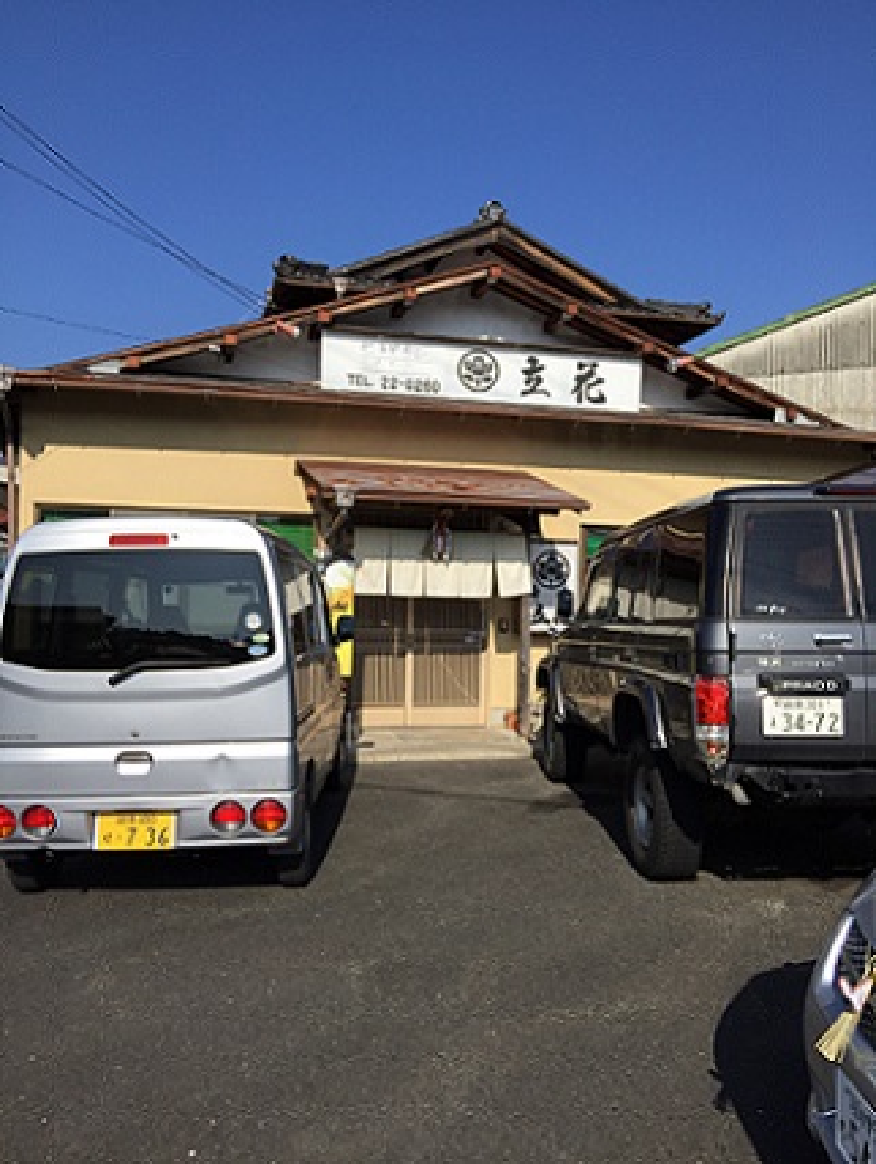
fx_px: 977
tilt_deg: -0.4
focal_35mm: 29
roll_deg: -2.0
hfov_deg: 48.3
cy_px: 582
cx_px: 438
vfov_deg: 61.6
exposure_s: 1/3300
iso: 32
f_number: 2.2
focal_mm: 4.15
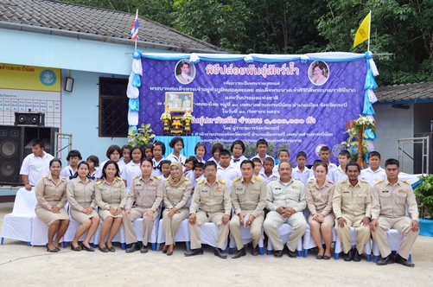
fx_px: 468
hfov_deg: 49.6
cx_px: 216
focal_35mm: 39
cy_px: 144
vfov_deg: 34.1
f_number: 8
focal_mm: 26
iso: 200
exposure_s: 1/250
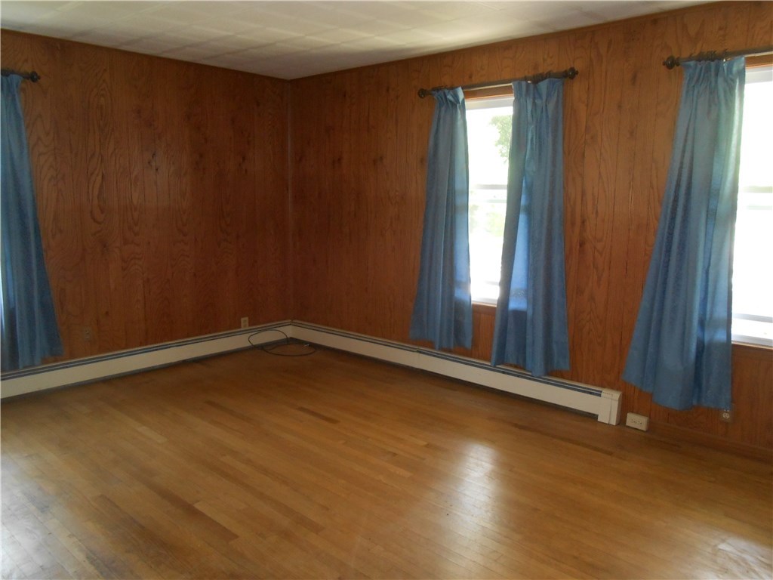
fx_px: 581
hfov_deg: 67.3
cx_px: 386
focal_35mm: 26
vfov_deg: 53.1
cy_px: 290
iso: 320
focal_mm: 4.6
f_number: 3.5
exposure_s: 1/25
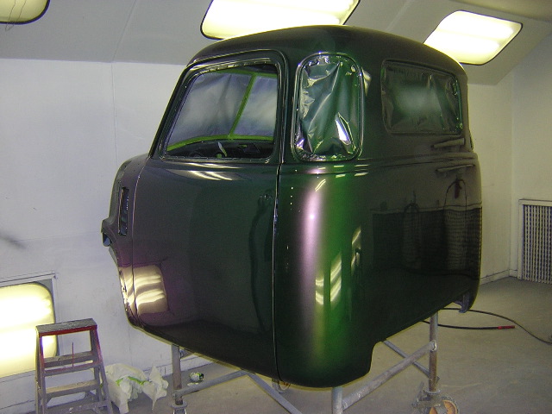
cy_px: 207
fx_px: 574
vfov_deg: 39.7
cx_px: 276
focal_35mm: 36
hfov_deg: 51.4
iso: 189
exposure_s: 1/60.1
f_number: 2.6
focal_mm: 4.7
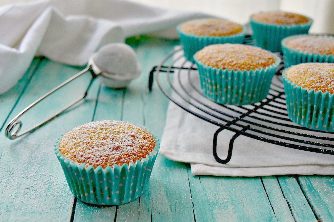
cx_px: 167
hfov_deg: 37.9
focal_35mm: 52
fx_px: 487
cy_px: 111
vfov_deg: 25.7
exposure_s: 1/500
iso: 640
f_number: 5.6
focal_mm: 35
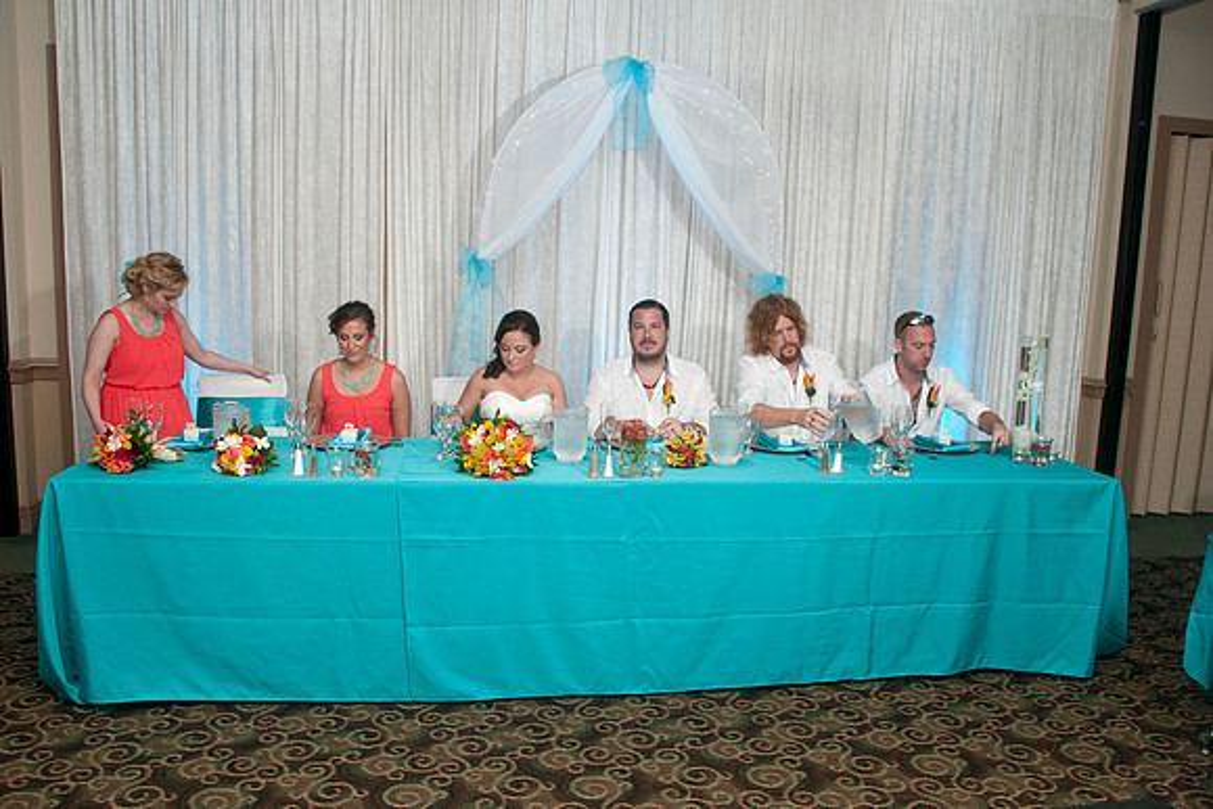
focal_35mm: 29
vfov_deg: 45.5
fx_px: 966
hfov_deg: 64.2
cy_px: 404
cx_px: 606
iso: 400
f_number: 5.6
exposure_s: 1/160
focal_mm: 18
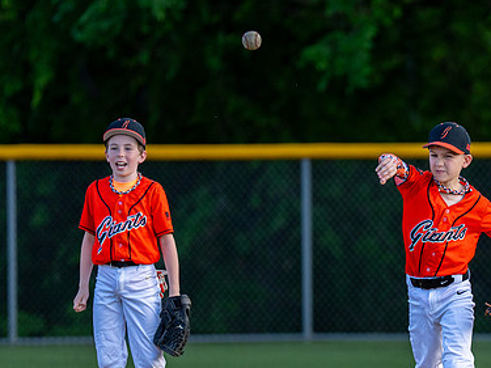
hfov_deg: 3.9
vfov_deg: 3.0
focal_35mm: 503
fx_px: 7132
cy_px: 277
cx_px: 443
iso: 250
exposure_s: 1/1600
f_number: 2.8
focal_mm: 200
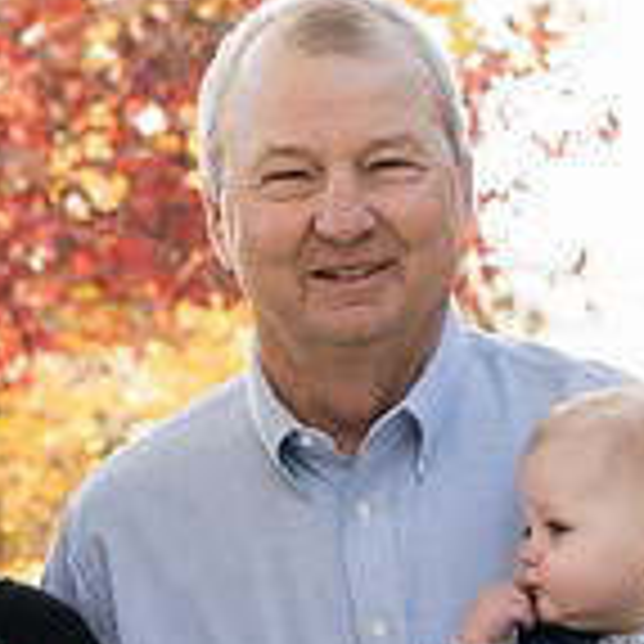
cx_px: -18
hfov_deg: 7.2
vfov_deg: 7.2
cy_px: 822
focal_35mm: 242
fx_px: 5094
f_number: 6.3
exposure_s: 1/320
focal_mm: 70
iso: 1600
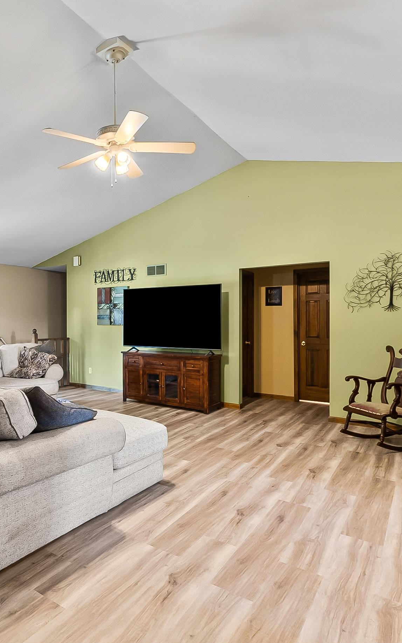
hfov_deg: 51.1
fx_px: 403
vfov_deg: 77.2
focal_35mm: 23
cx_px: 109
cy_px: 322
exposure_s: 10
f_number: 8
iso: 100
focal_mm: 10
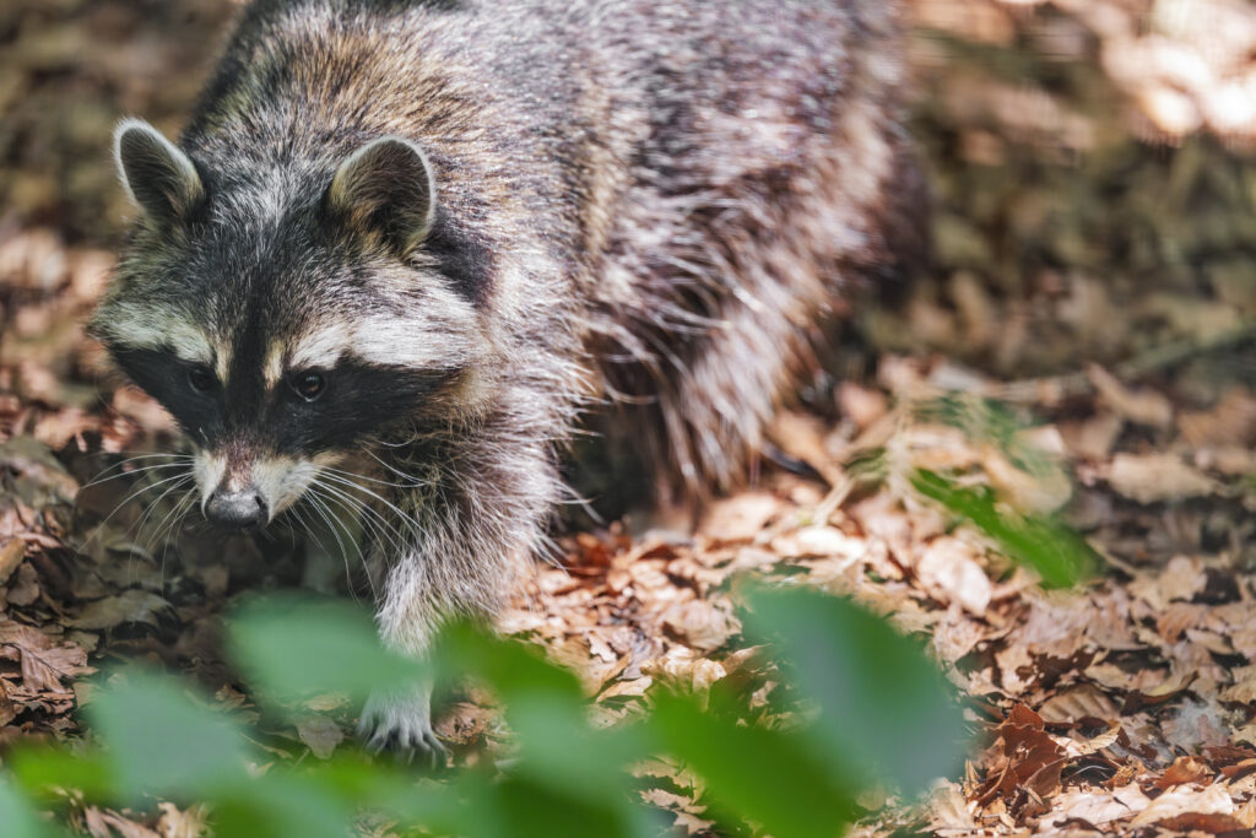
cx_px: 628
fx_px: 11514
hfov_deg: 6.2
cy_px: 419
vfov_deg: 4.2
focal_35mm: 330
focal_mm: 330
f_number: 4
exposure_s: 1/500
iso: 900
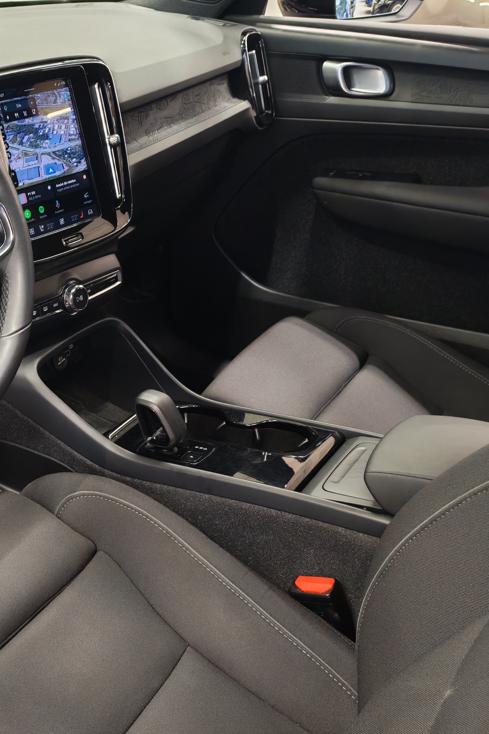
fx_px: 917
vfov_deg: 43.6
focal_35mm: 45
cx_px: 14
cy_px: 364
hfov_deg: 28.3
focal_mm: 6.12
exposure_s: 1/50
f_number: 1.9
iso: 1250
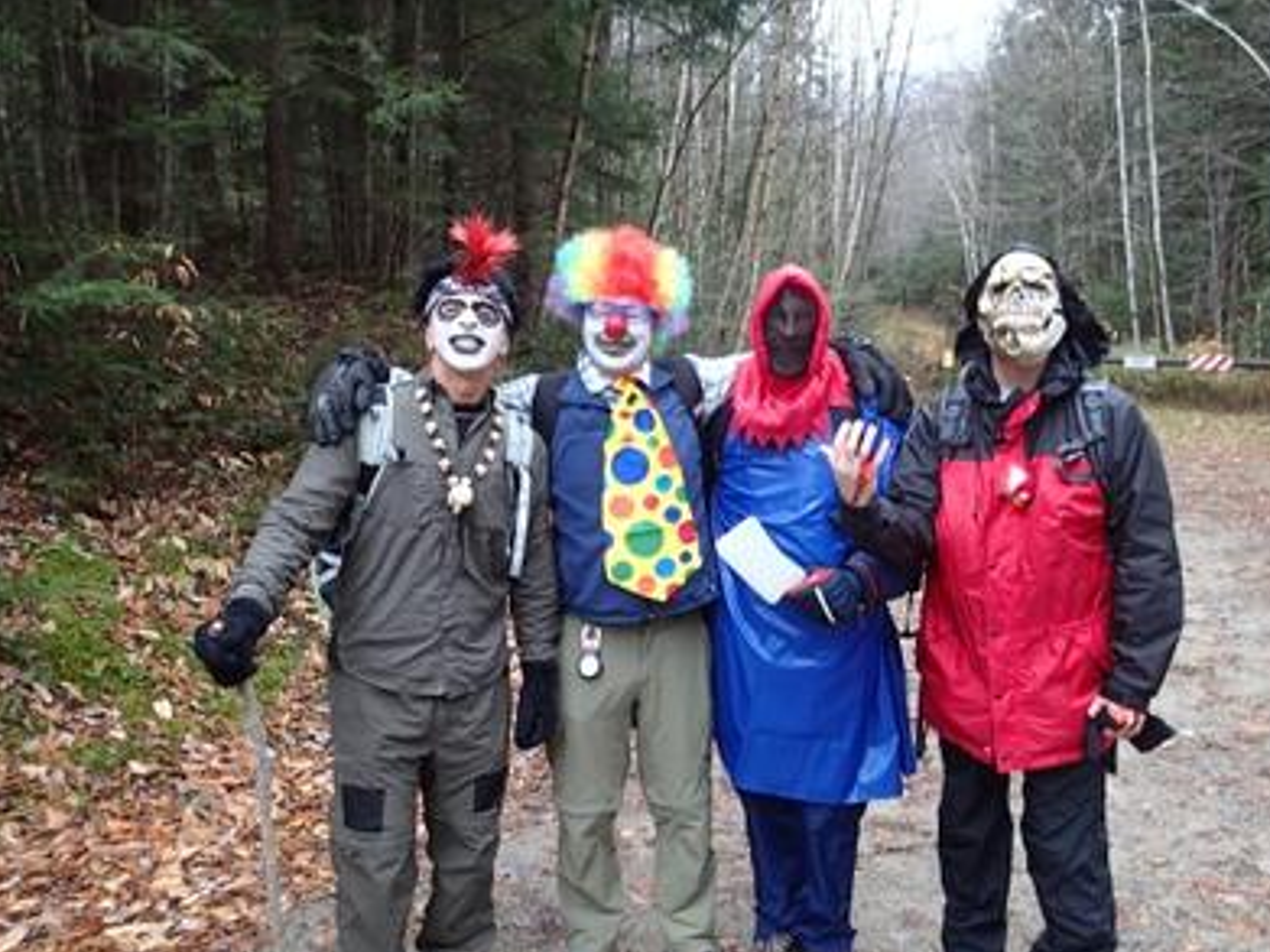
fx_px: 1174
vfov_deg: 43.7
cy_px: 603
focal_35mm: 32
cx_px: 627
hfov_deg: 56.8
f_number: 2
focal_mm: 4.5
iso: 100
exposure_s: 1/60
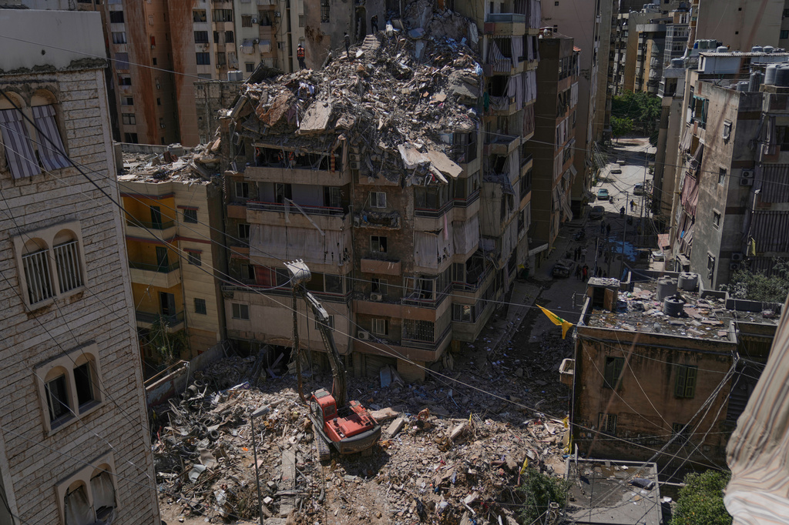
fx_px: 723
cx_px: 394
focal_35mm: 33
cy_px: 262
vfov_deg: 39.9
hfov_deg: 57.2
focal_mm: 33
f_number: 2.8
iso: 50
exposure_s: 1/2500
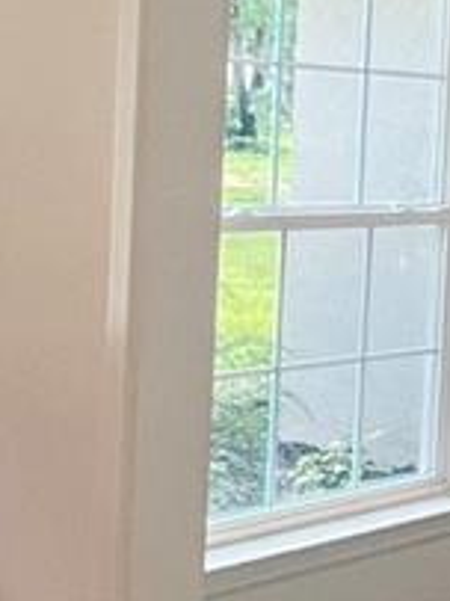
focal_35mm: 77
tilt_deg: -2.0
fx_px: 1336
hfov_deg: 17.7
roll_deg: -5.1
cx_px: 619
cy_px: 204
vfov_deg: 25.2
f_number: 1.8
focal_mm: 1.57
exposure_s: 1/120
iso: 250
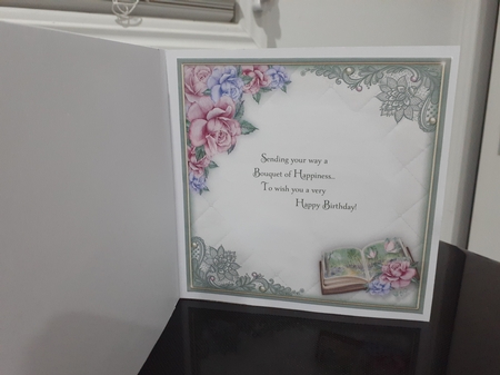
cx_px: 250
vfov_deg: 51.3
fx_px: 390
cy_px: 188
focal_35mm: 27
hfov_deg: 65.4
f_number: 1.9
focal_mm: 3.6
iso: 320
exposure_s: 1/50
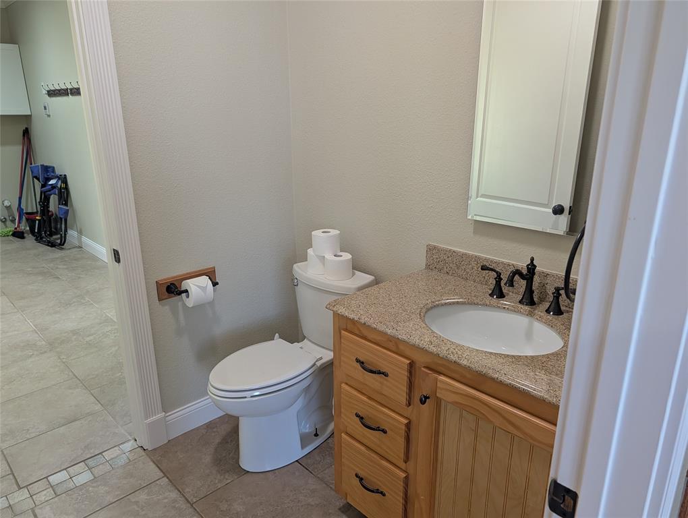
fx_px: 478
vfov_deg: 56.9
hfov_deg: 71.5
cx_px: 344
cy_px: 259
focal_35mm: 24
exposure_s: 1/30
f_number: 1.68
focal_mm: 6.9
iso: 288
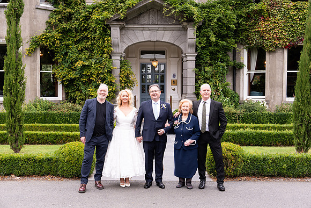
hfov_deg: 42.7
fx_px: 397
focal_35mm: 46
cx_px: 156
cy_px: 104
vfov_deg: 29.3
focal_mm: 46
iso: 400
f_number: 5.6
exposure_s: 1/200
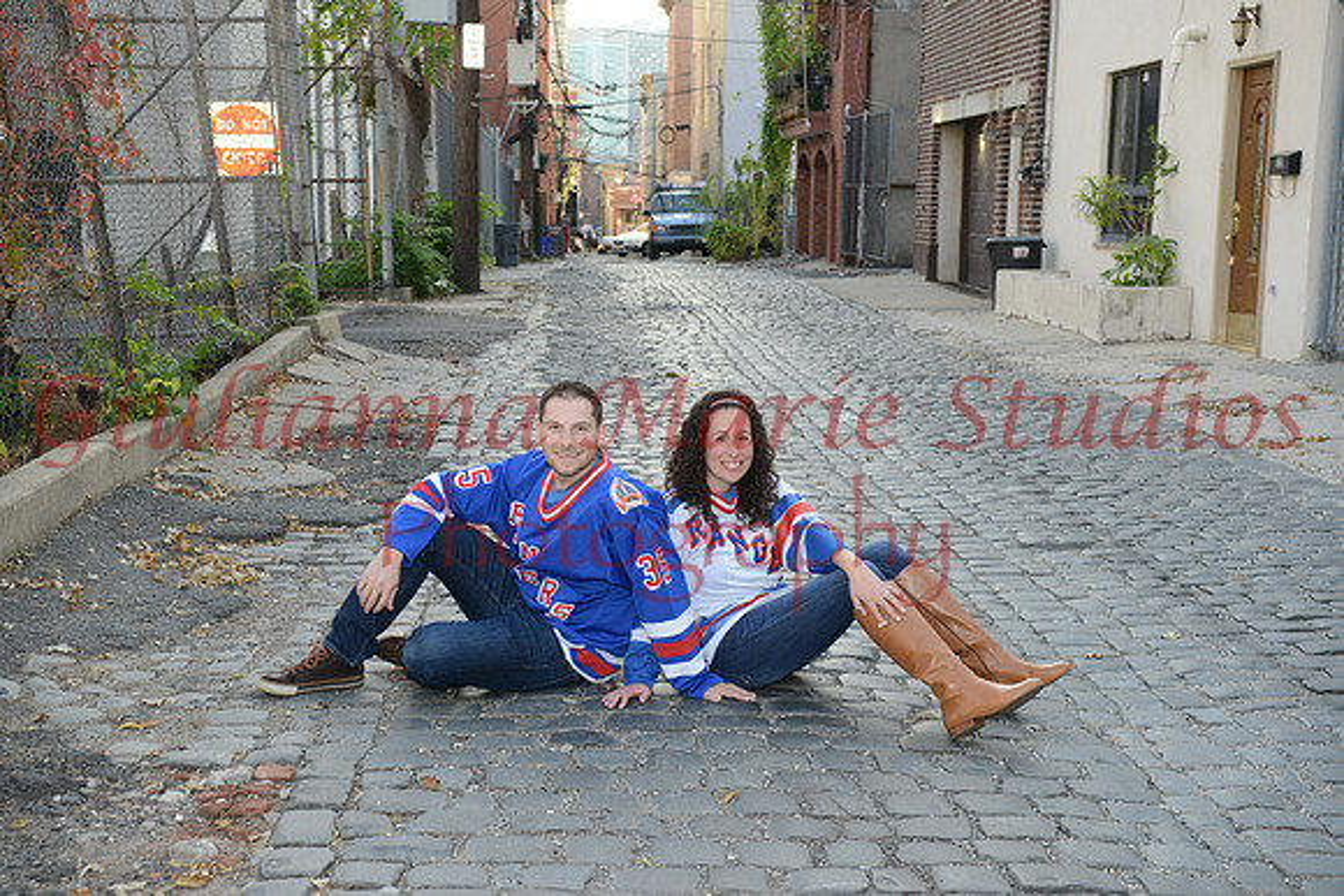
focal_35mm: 55
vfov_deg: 24.6
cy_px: 448
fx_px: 2054
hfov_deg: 36.2
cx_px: 672
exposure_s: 1/200
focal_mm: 55
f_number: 8
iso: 800
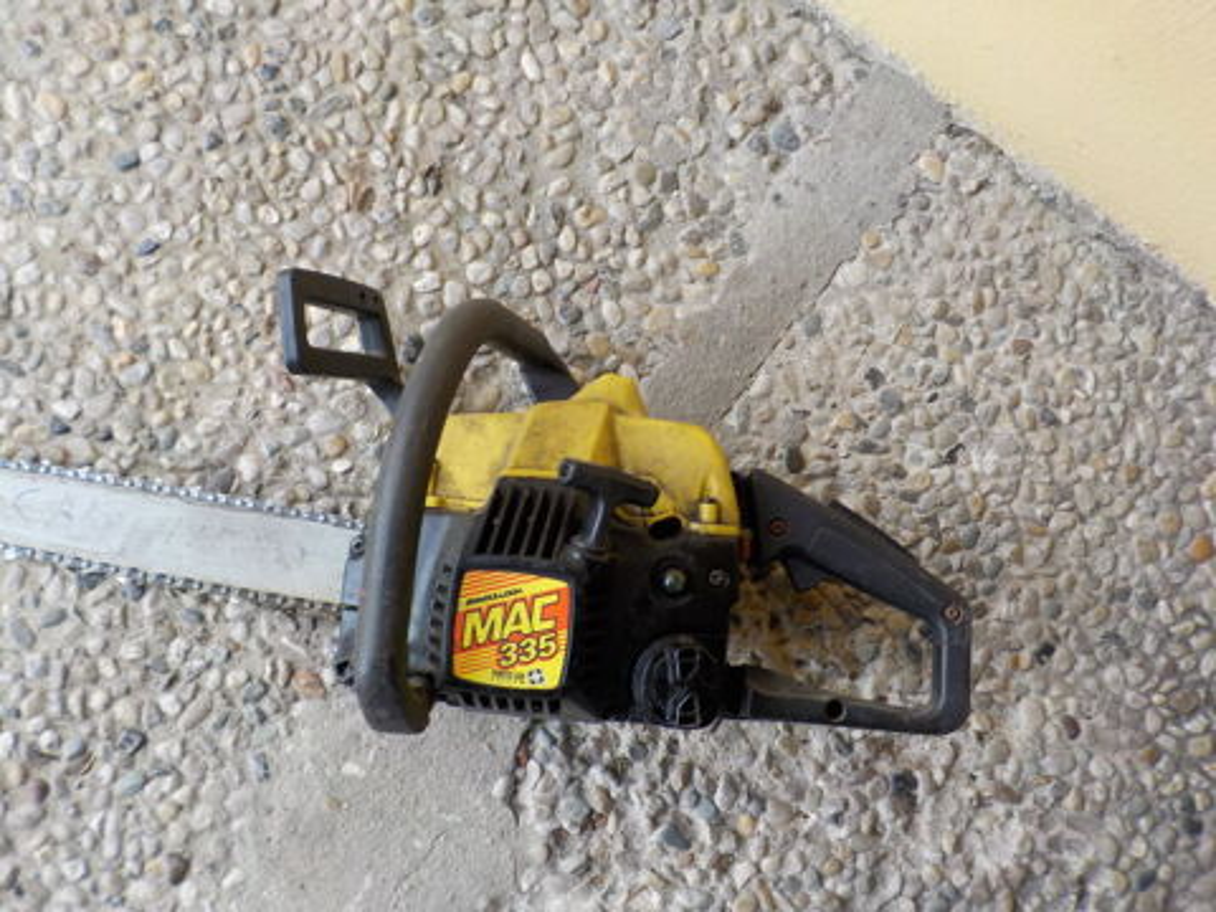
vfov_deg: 46.8
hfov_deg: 60.0
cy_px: 456
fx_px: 1054
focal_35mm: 30
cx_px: 608
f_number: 3.3
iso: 125
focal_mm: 4.1
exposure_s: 1/160
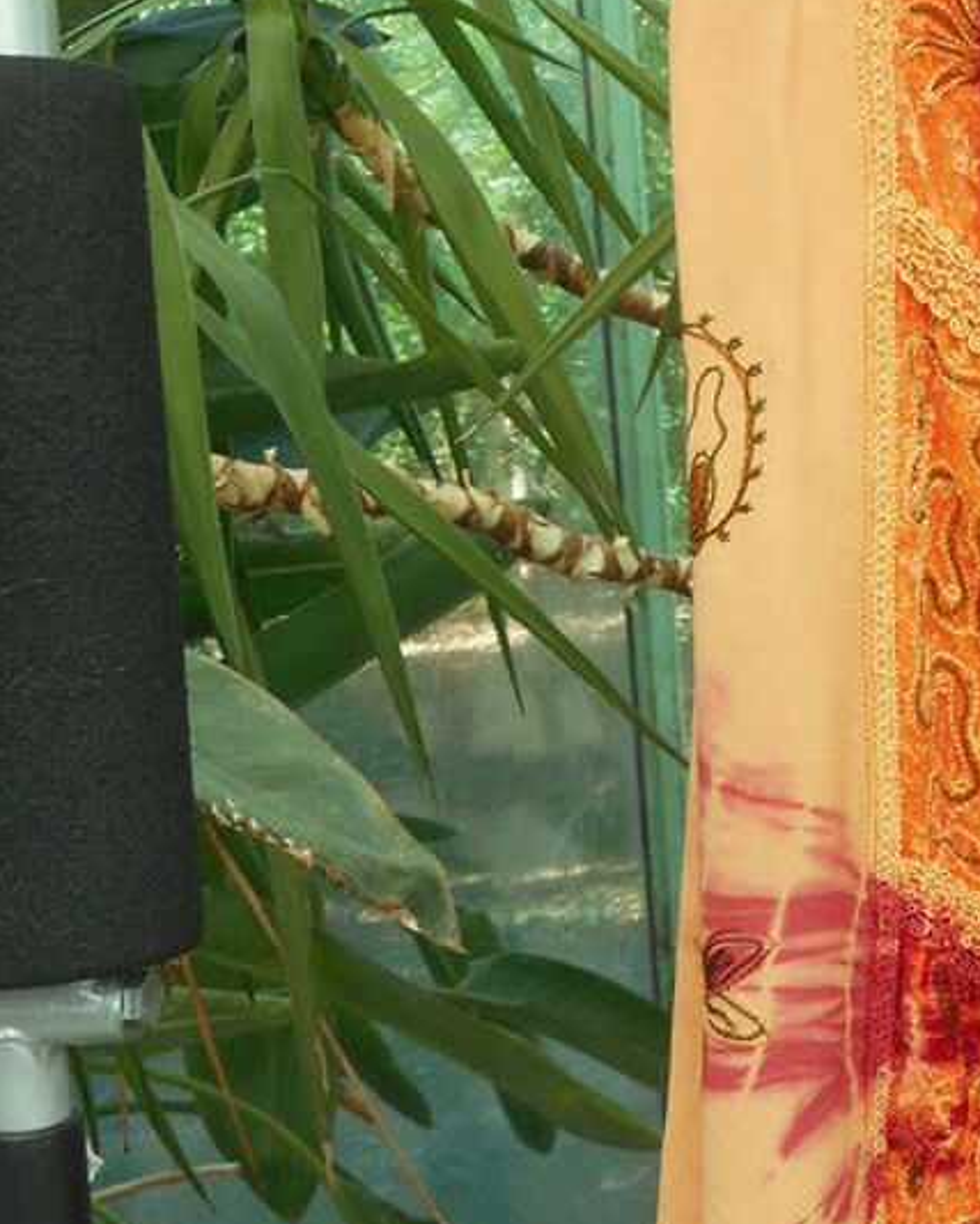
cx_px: 1143
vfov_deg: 30.9
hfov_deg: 23.1
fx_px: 2210
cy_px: 658
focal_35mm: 61
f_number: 3.7
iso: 80
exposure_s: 1/50
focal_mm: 4.5
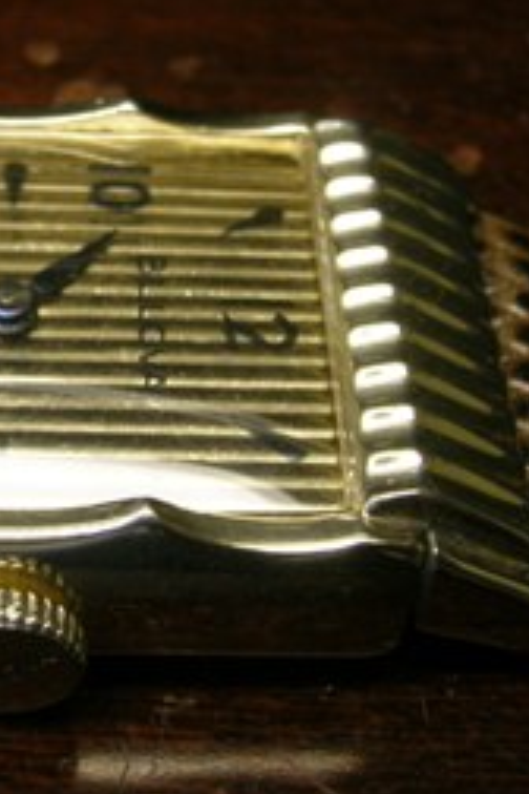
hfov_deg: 15.8
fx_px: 1873
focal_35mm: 85
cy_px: 296
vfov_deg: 23.9
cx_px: 13
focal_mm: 9.5
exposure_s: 1/3.1
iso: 130
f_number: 6.6
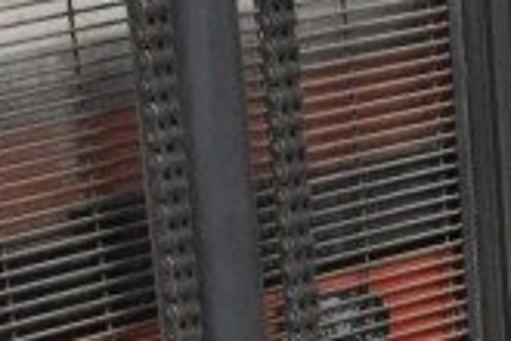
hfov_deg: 8.8
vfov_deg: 5.5
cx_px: 728
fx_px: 3259
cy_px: 1100
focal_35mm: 230
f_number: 5
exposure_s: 1/25
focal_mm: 21
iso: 1600
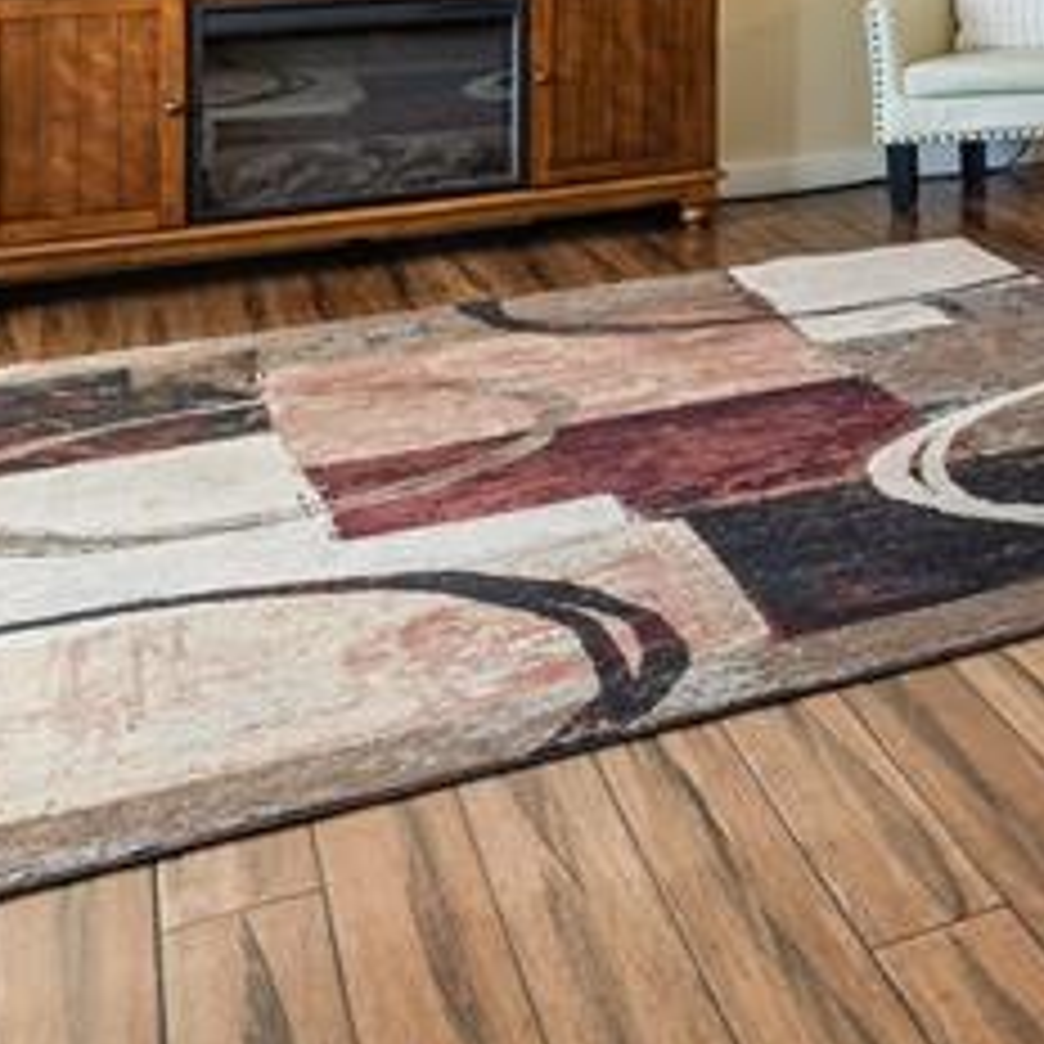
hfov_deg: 17.4
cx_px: 2205
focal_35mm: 63
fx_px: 2150
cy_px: -216
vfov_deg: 24.6
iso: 250
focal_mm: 11.2
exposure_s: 1/15
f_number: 8
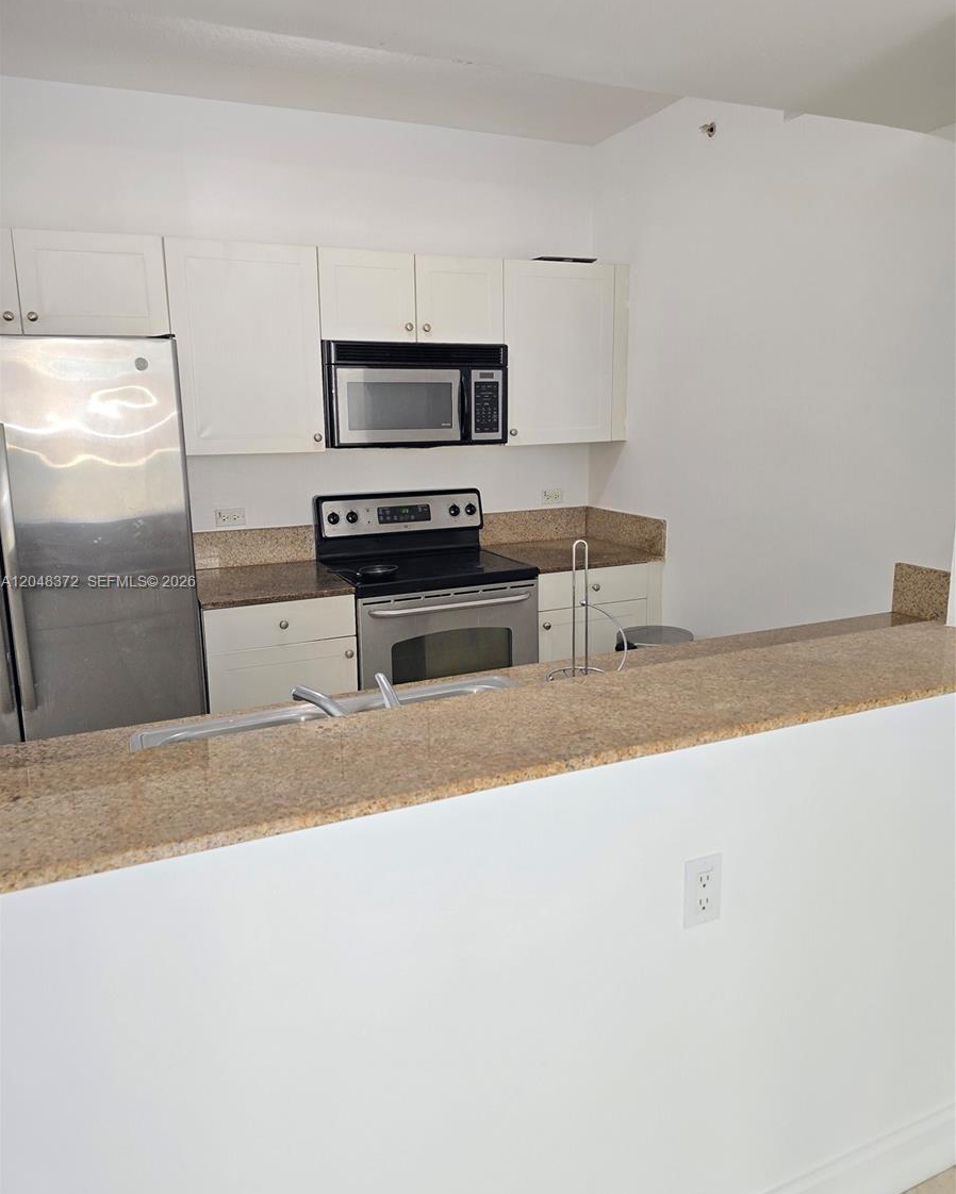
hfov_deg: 58.8
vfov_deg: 70.3
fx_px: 849
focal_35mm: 24
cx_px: 478
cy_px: 583
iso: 80
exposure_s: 1/60
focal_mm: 6.3
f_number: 1.7
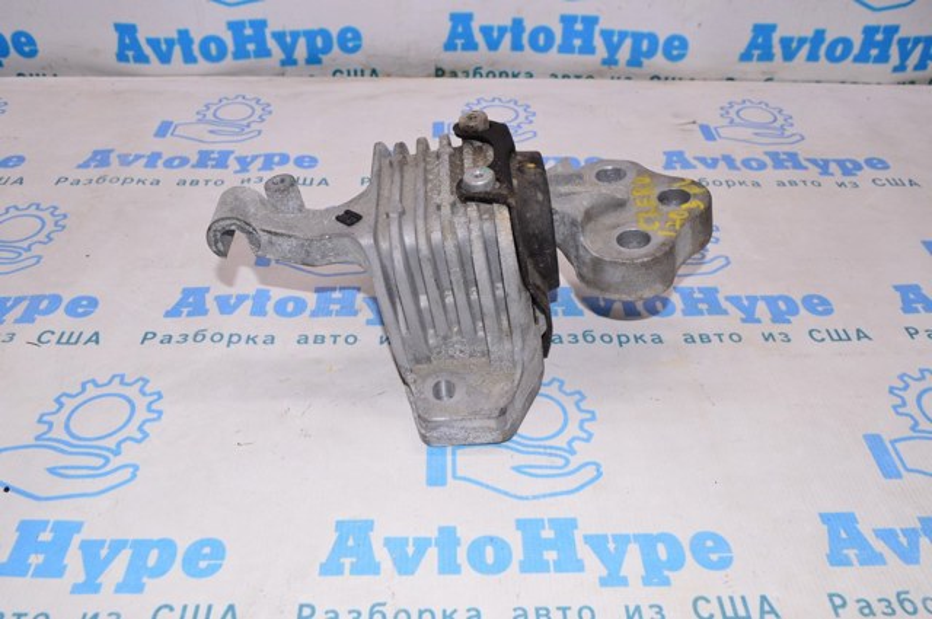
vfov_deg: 41.6
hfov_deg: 59.6
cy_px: 310
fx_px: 814
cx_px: 466
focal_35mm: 32
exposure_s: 1/200
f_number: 8
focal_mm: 21
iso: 1600
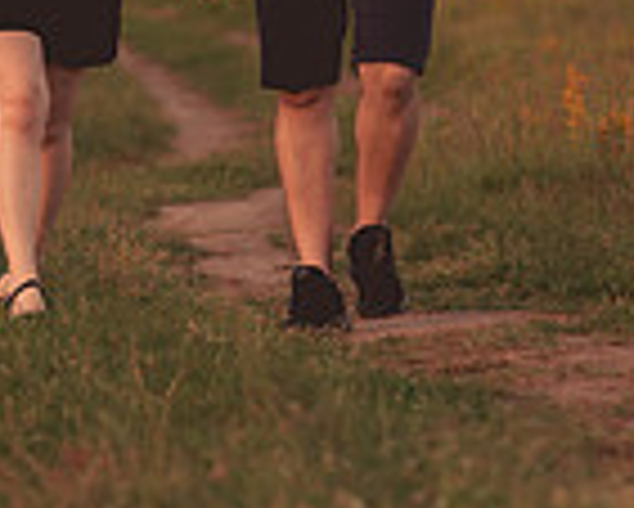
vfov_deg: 4.7
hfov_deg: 5.9
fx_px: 6140
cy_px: -22
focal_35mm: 327
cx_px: -216
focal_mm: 85
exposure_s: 1/500
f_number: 2.8
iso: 400
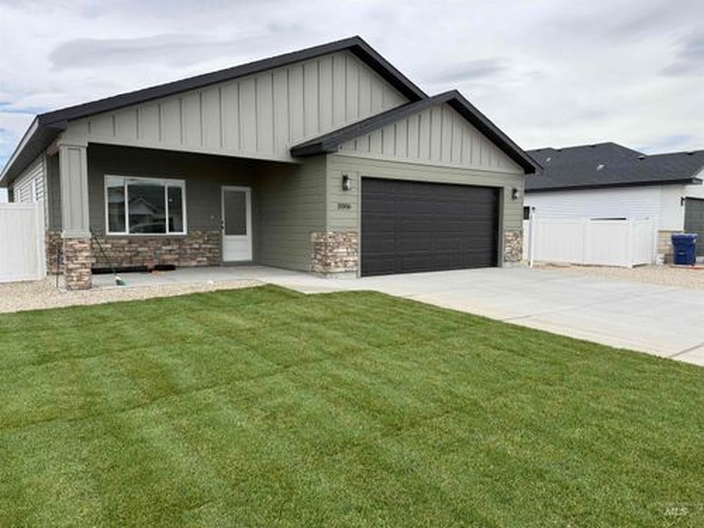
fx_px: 488
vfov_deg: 56.8
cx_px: 352
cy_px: 264
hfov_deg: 71.6
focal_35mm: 24
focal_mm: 6.76
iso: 80
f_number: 1.78
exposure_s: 1/3584
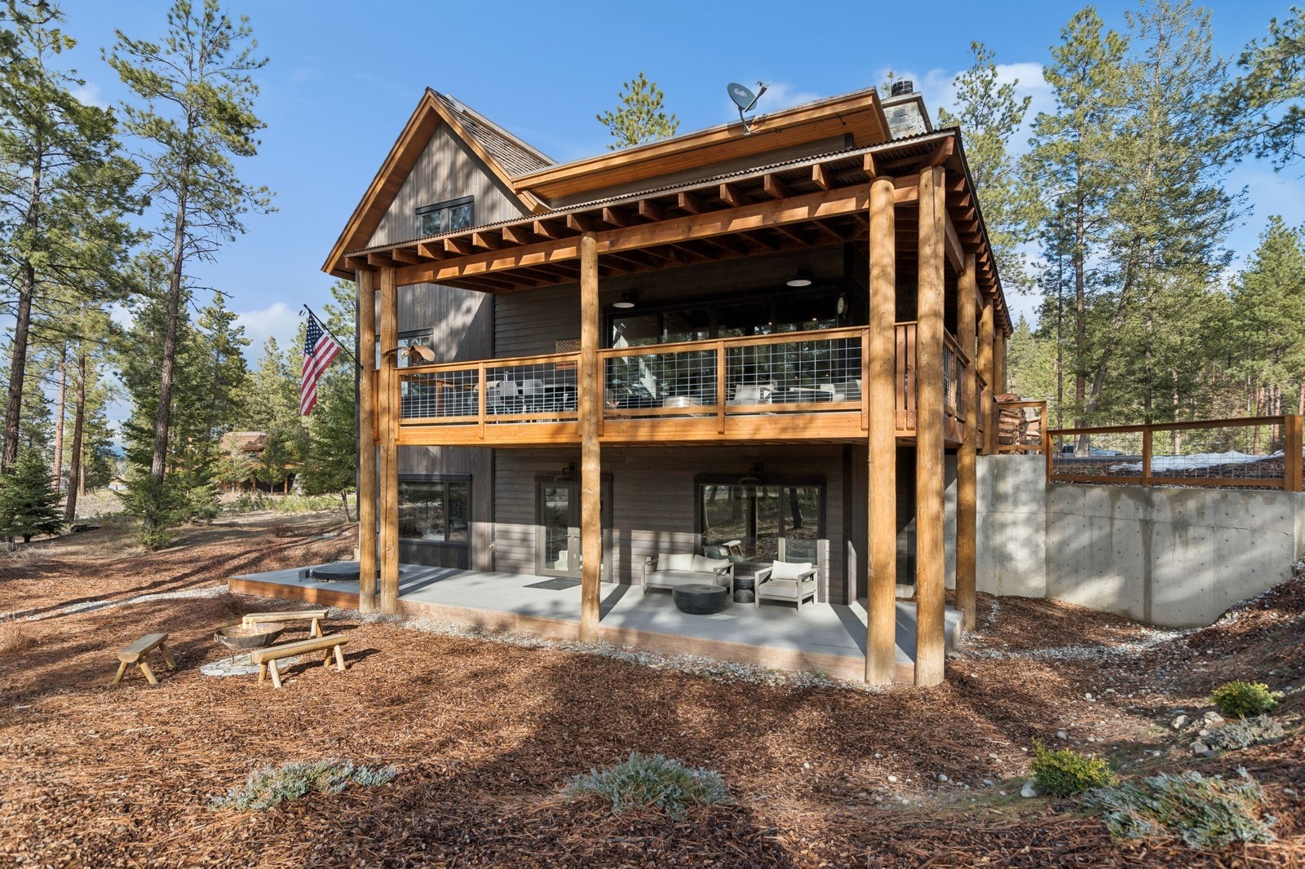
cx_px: 652
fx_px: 689
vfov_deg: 64.5
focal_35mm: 19
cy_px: 434
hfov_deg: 86.9
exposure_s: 1/320
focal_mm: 13
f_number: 6.3
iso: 100
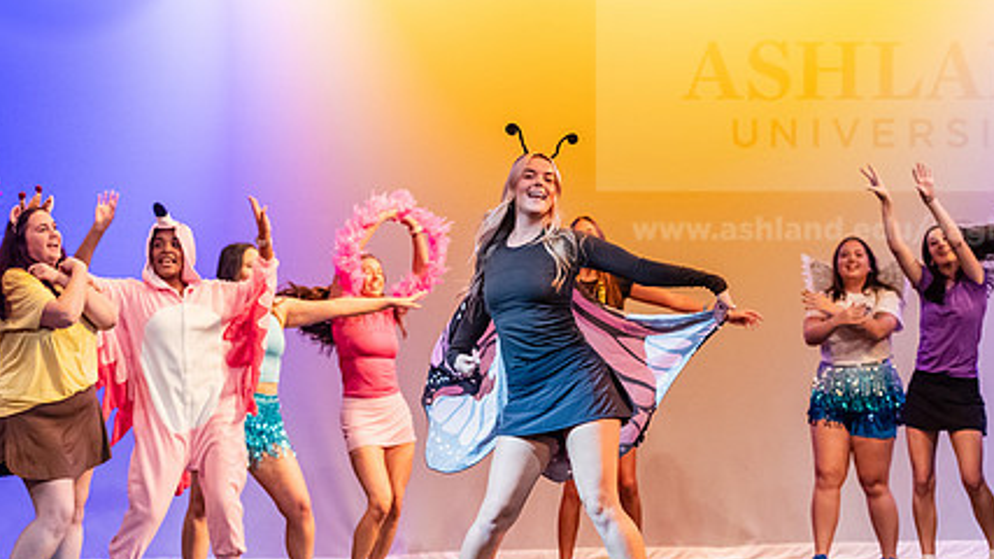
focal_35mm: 111
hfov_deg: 19.3
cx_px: 526
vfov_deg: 10.9
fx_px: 2925
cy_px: 278
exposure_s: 1/250
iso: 4000
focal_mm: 78
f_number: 3.2
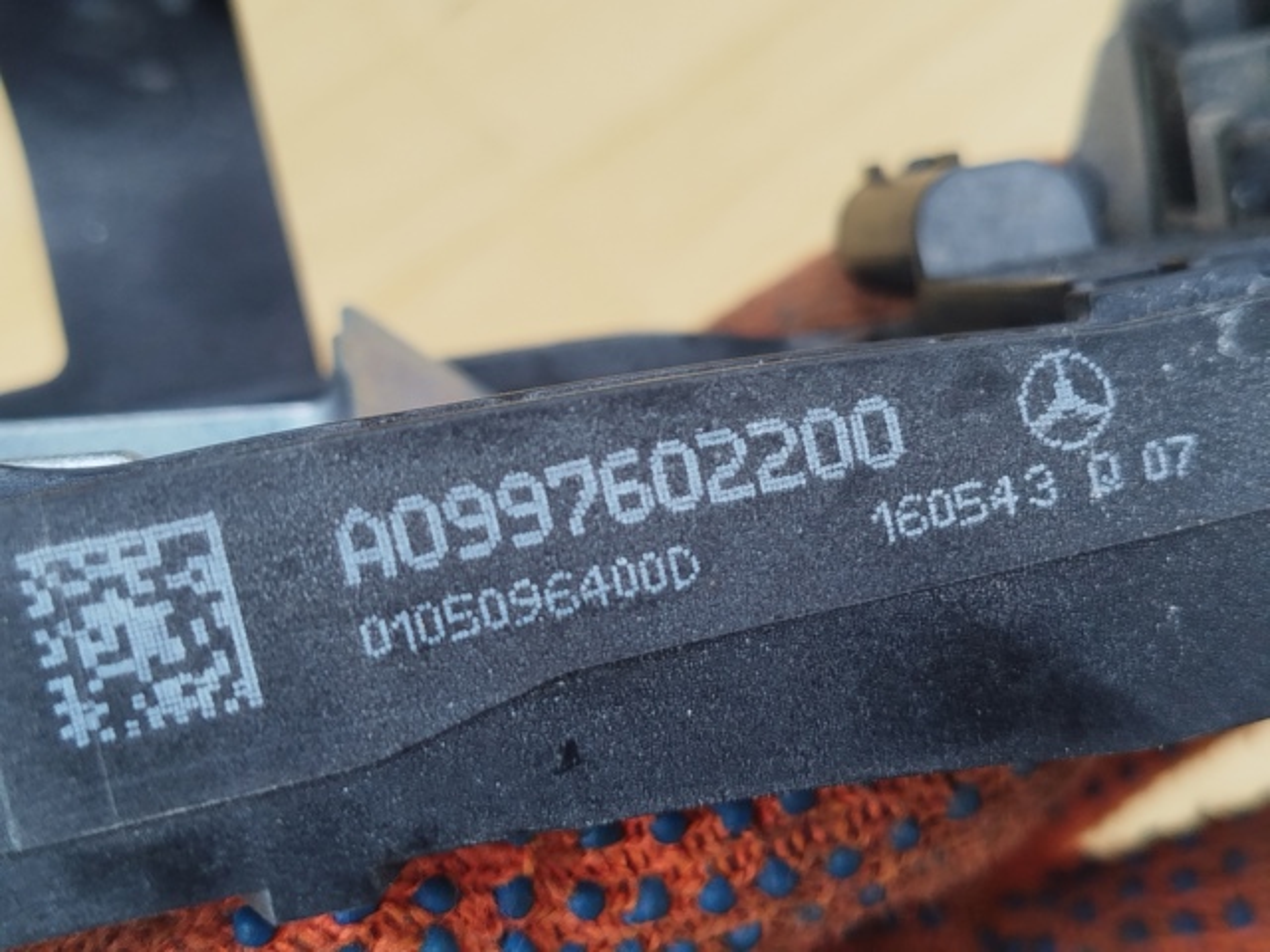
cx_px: 635
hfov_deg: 39.7
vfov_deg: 30.3
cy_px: 476
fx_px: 1761
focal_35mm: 48
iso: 100
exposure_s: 1/33
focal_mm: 5.31
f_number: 1.7
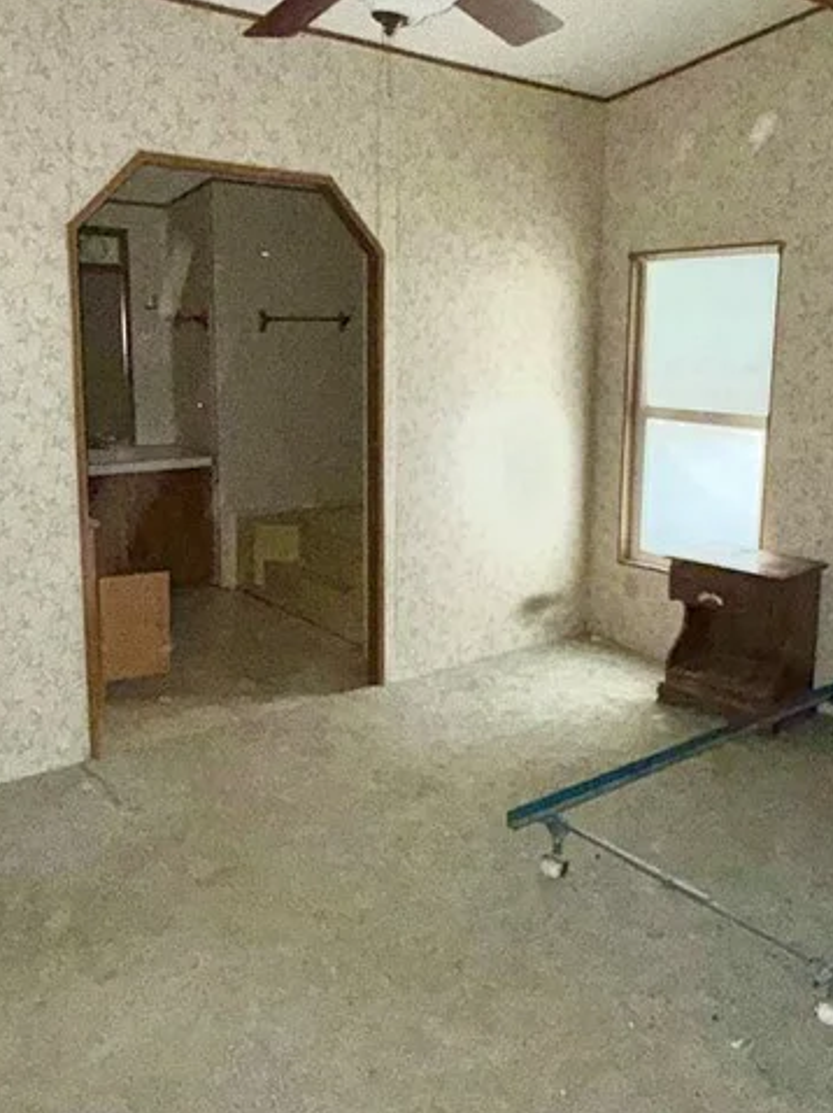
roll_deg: -0.4
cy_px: 482
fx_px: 963
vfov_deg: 59.8
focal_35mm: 30
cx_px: 414
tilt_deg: -9.1
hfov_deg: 46.8
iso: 200
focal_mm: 2.22
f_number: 2.2
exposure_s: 1/56
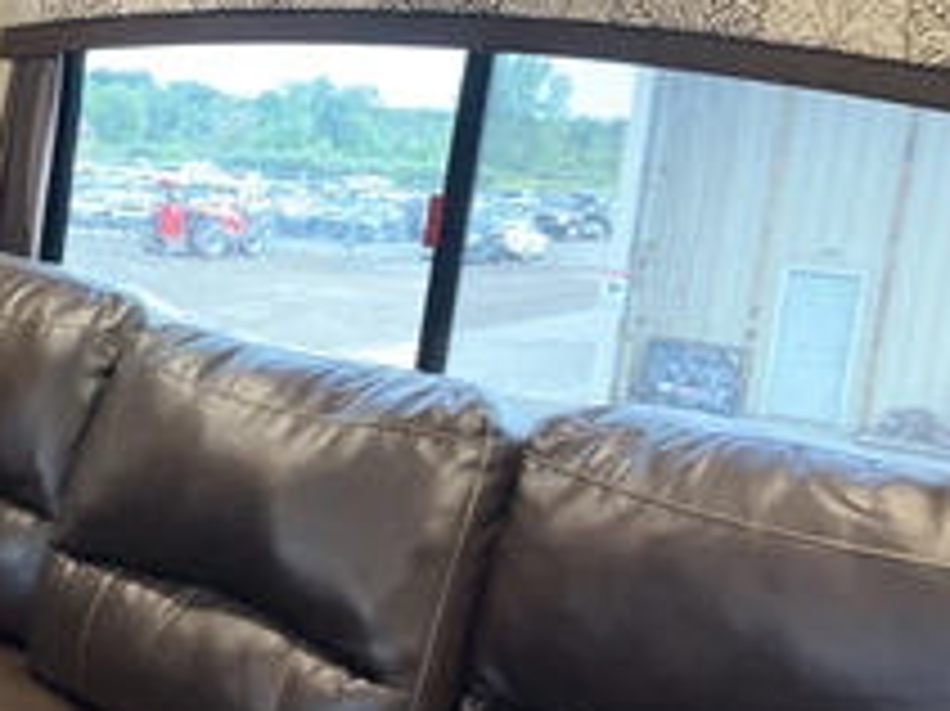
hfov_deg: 32.8
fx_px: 1509
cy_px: 405
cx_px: 54
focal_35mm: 55
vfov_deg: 26.5
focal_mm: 3
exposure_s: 1/41
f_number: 1.8
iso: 320
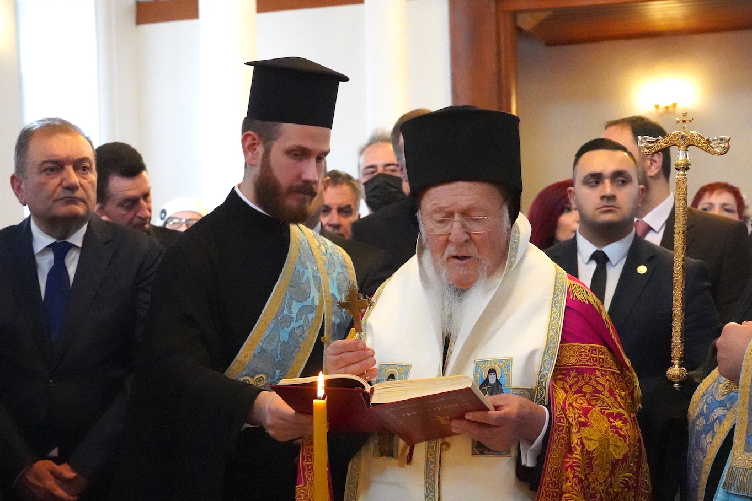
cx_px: 322
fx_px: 1441
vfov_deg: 19.7
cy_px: 333
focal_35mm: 69
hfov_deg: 29.2
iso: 32000
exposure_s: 1/800
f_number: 5.6
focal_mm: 49
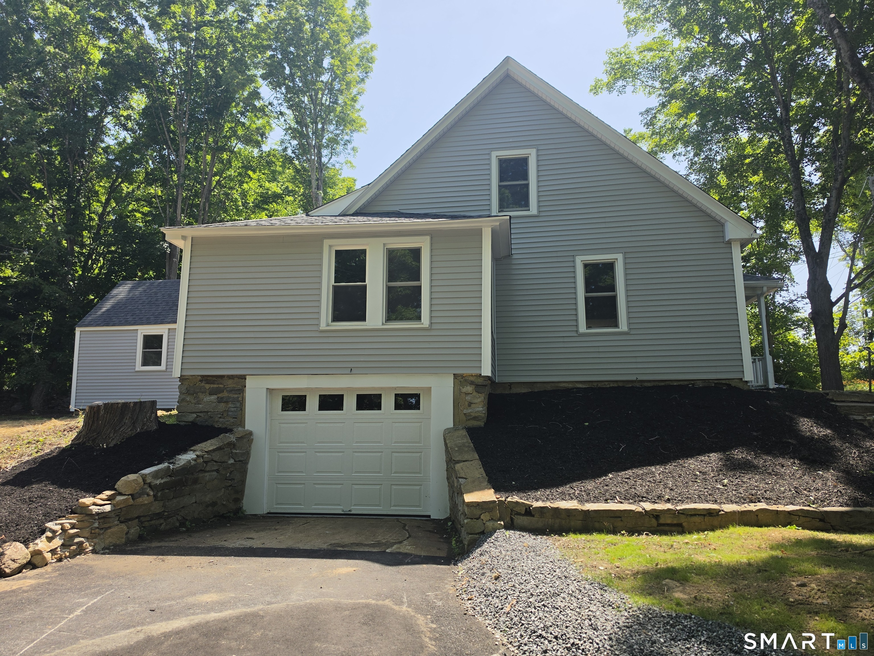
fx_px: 581
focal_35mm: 23
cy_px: 328
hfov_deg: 73.9
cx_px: 437
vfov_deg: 58.9
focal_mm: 6.5
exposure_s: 1/4648
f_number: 1.4
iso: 64
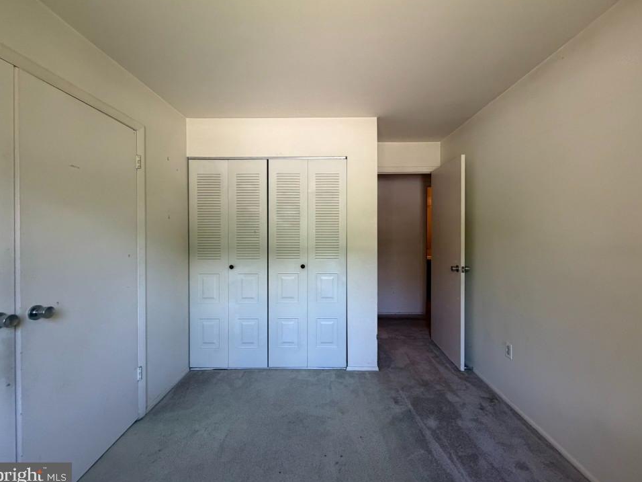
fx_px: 278
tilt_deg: -0.5
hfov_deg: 98.1
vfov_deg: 81.7
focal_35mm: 15
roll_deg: +0.8
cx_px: 332
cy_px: 232
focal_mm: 2.22
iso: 320
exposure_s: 1/121
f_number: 2.2
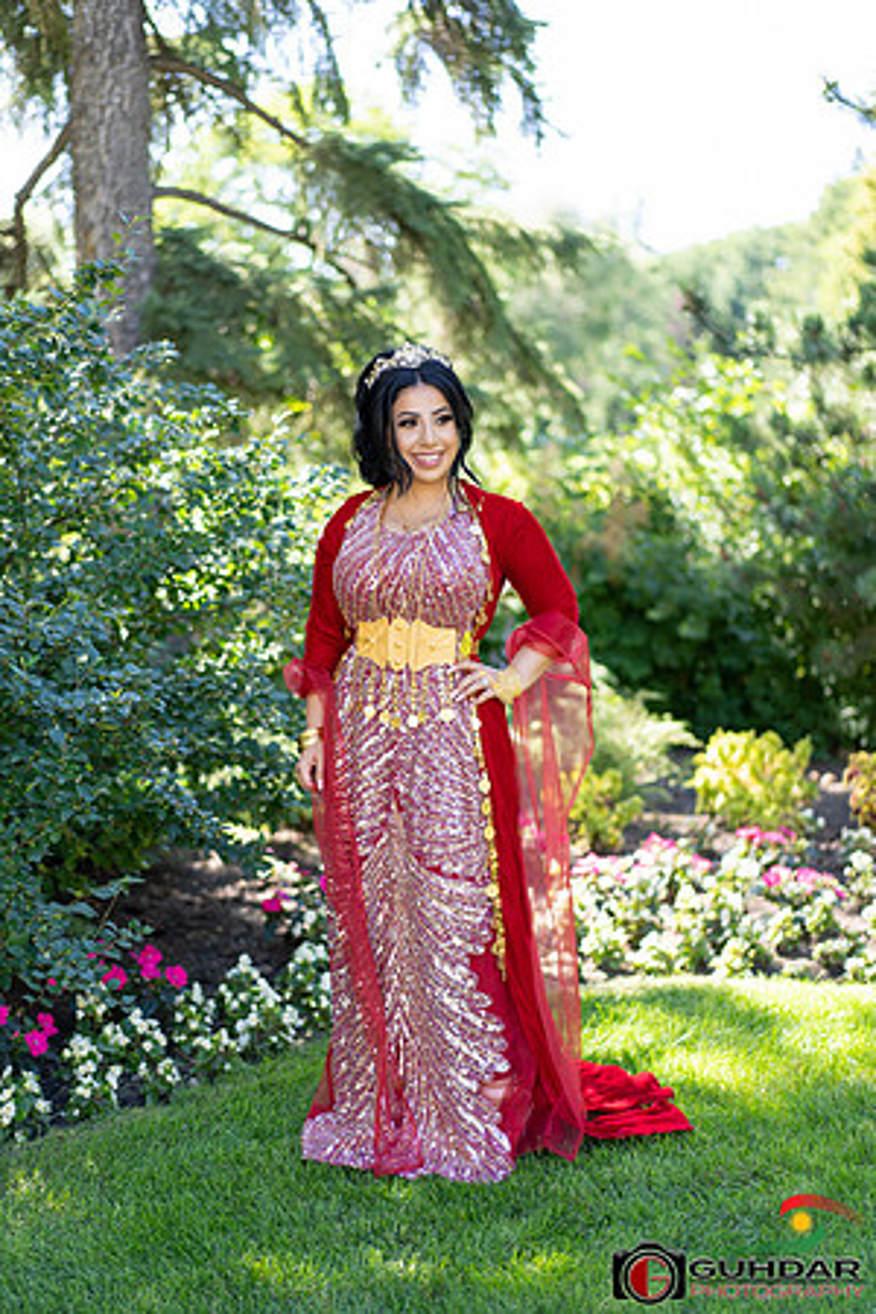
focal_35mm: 55
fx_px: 2007
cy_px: 657
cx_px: 438
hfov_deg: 24.6
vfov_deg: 36.2
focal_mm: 55
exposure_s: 1/250
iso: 100
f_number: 1.8
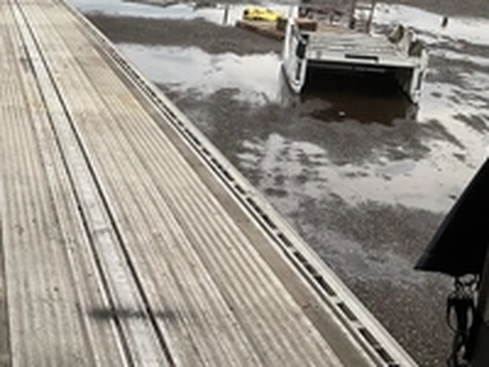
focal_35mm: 58
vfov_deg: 25.1
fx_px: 819
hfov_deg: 30.9
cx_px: 5
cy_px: 132
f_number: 1.8
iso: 25
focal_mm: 3
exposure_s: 1/1015
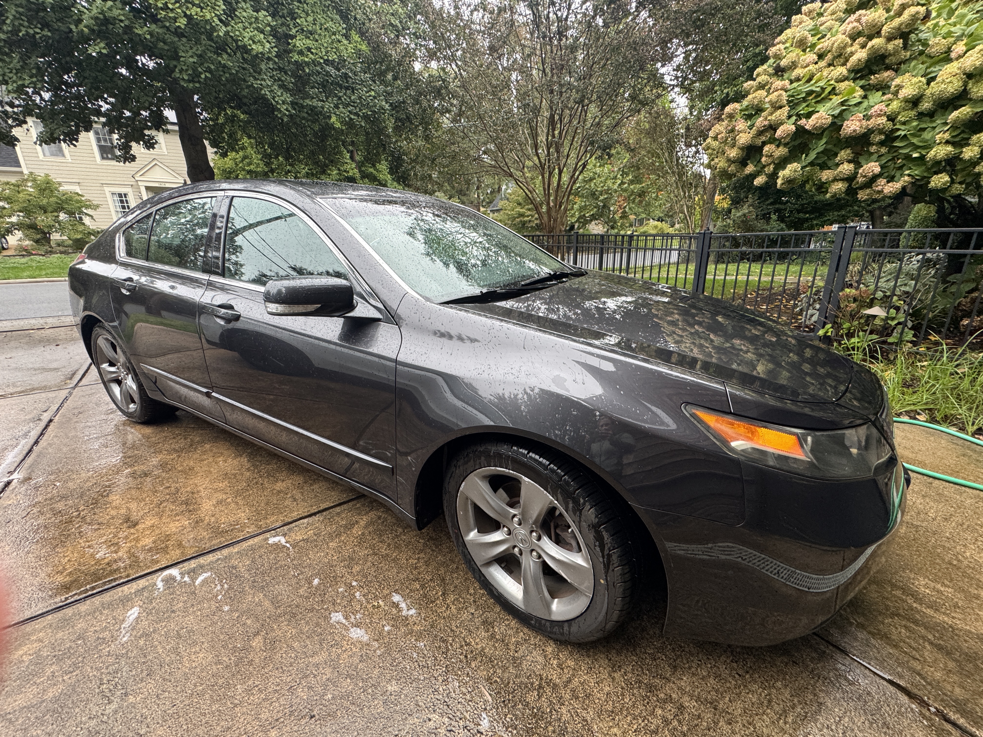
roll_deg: +1.0
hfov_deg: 102.1
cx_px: 492
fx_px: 398
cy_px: 368
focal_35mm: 14
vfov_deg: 85.7
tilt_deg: -18.1
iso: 200
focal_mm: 2.22
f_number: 2.2
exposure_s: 1/99
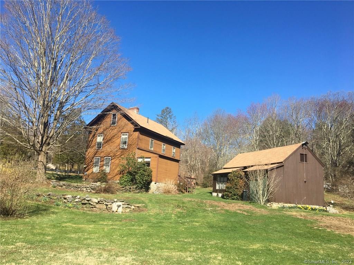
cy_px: 132
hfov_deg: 61.7
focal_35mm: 29
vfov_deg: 48.2
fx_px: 297
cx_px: 177
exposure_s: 1/1221
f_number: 2.2
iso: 25
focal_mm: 4.15
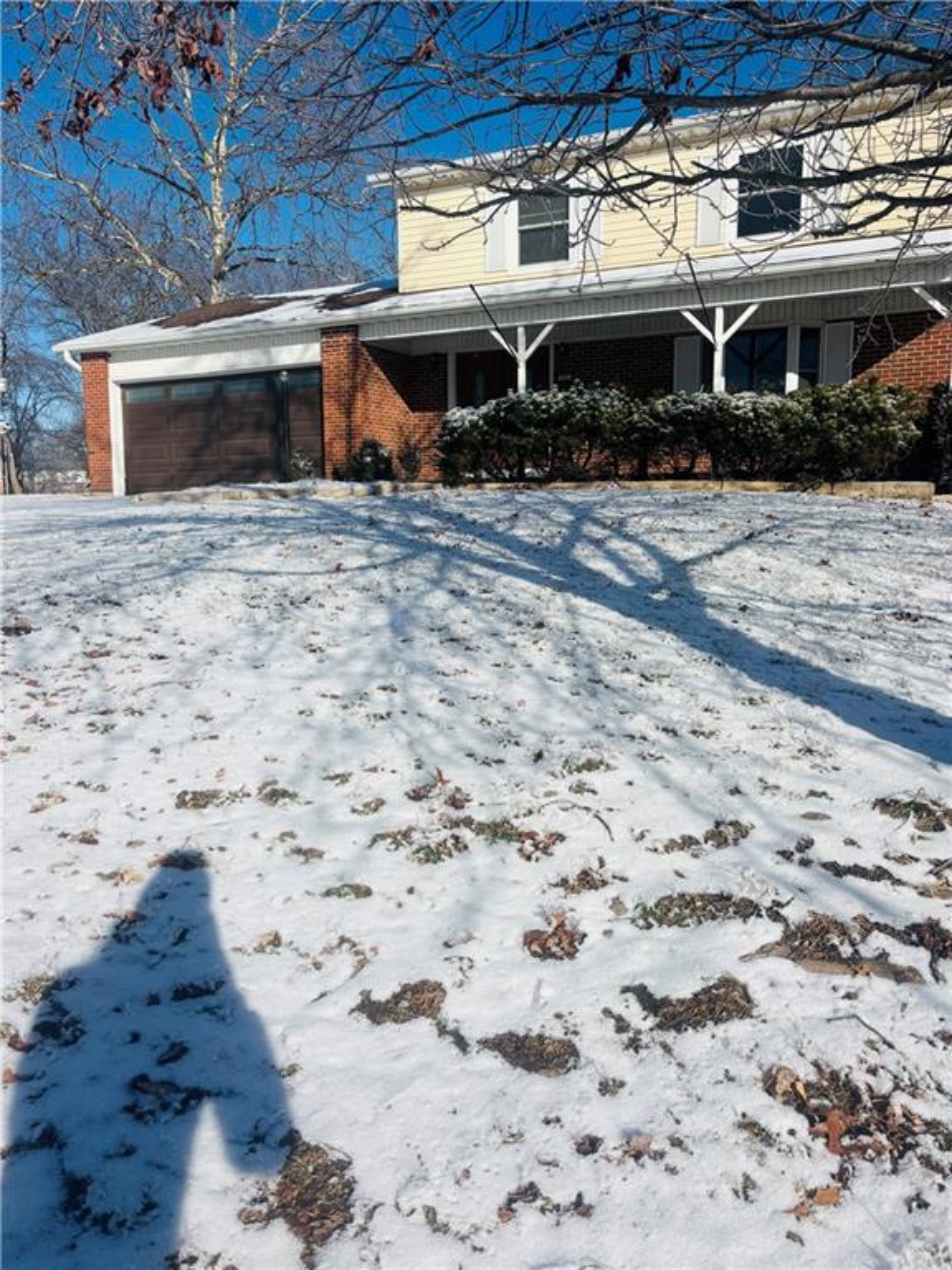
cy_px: 635
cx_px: 476
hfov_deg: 53.1
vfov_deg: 67.3
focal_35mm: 26
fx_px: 953
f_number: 1.6
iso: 50
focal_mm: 5.96
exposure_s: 1/7692
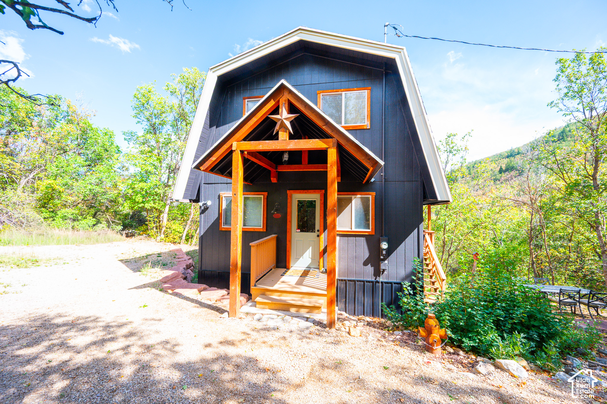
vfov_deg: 81.1
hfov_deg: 104.3
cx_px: 304
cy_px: 202
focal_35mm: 14
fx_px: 236
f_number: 7.1
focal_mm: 14
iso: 500
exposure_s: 1/320
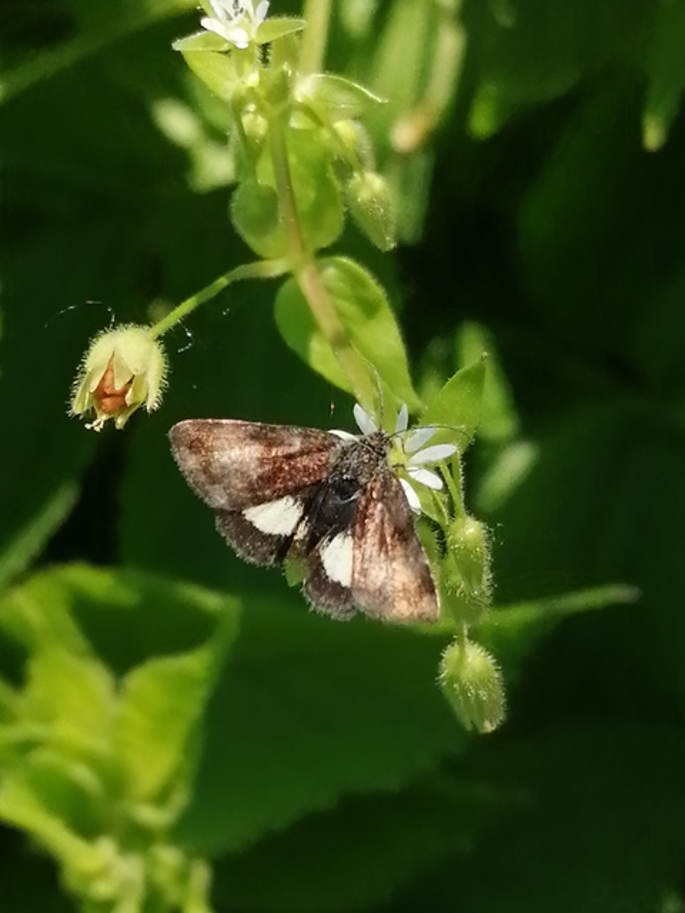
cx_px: 342
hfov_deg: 14.2
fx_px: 2744
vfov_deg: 18.9
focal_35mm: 104
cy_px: 456
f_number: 1.8
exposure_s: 1/563
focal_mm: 3.46
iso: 50
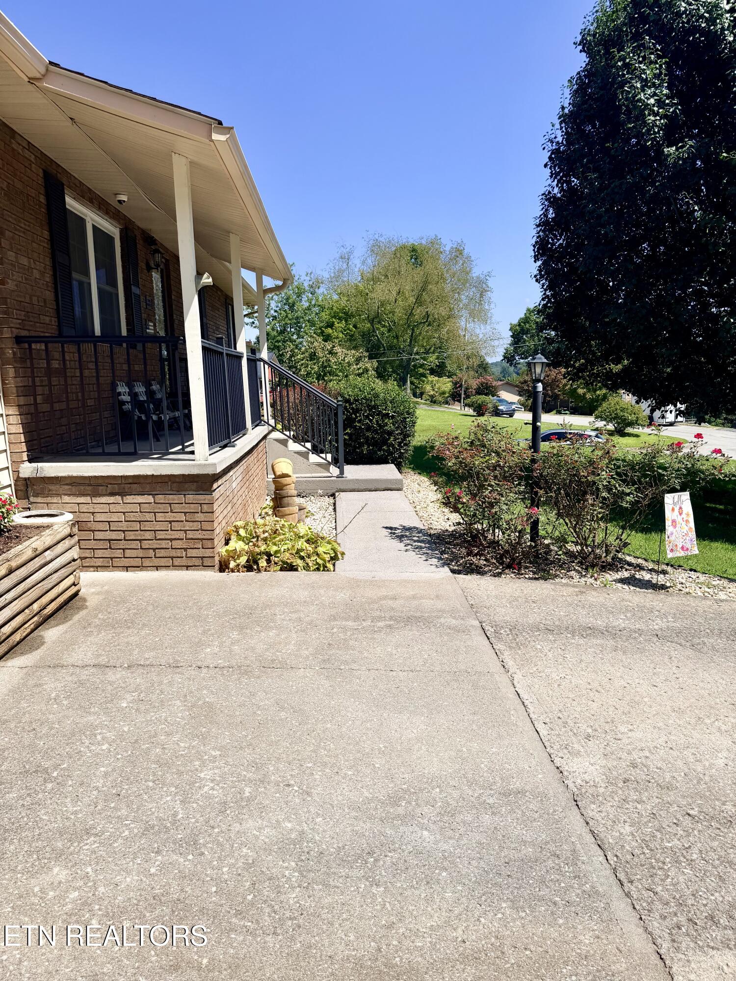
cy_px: 490
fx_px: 680
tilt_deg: -6.2
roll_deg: +0.3
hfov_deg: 56.8
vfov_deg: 71.6
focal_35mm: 24
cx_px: 368
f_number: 1.78
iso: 80
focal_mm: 6.76
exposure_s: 1/6711
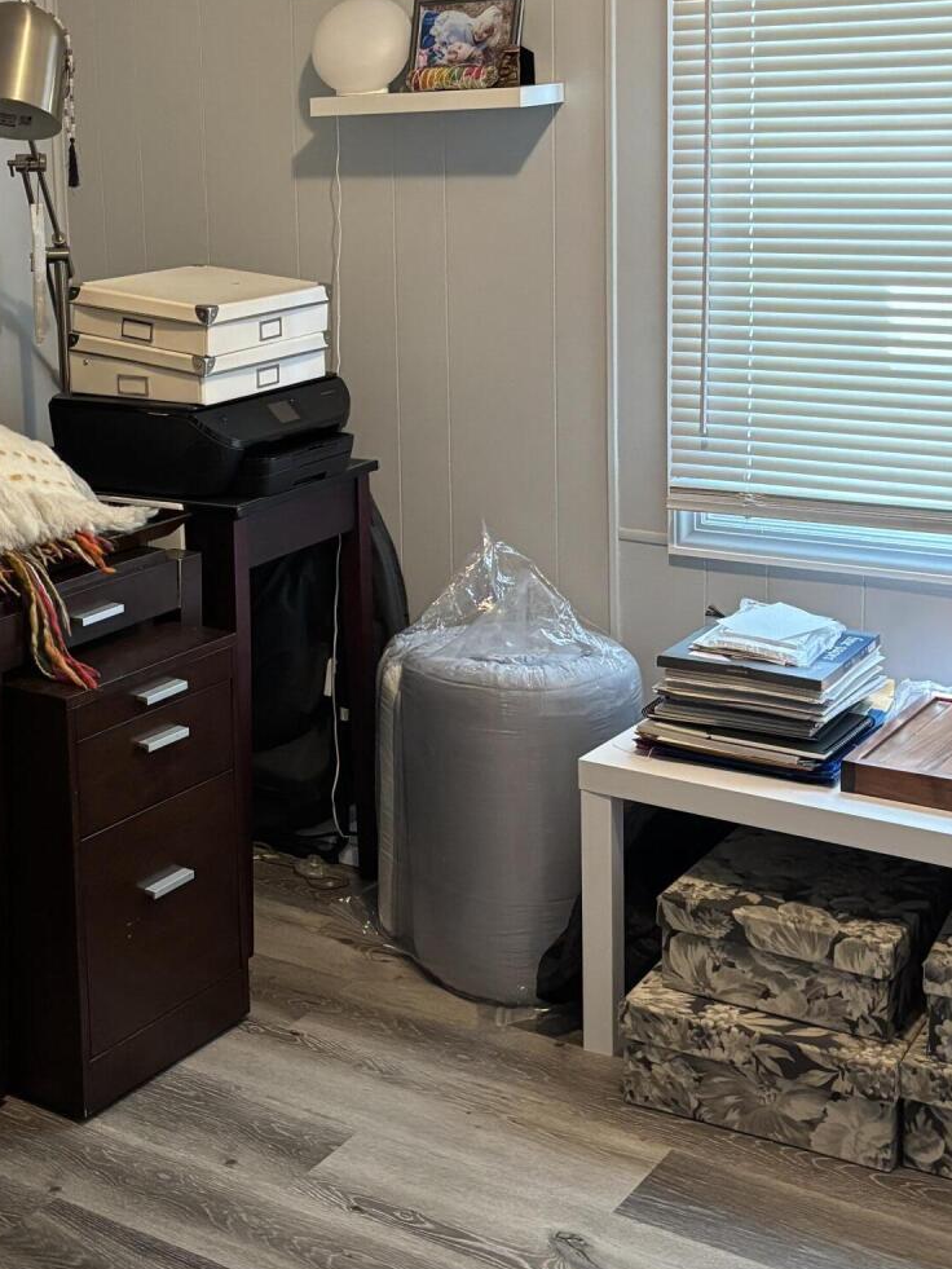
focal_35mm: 53
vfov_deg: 35.9
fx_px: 1943
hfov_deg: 26.8
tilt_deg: -10.1
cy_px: 450
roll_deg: +2.6
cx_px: 132
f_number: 1.6
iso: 500
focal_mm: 5.96
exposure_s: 1/60
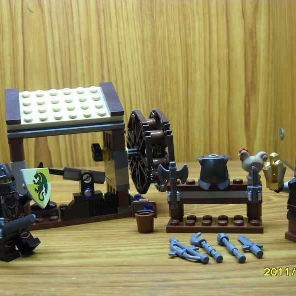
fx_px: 406
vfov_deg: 40.0
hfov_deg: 40.0
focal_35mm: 42
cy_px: 150
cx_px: 143
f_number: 2.8
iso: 200
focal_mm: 6.2
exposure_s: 1/15
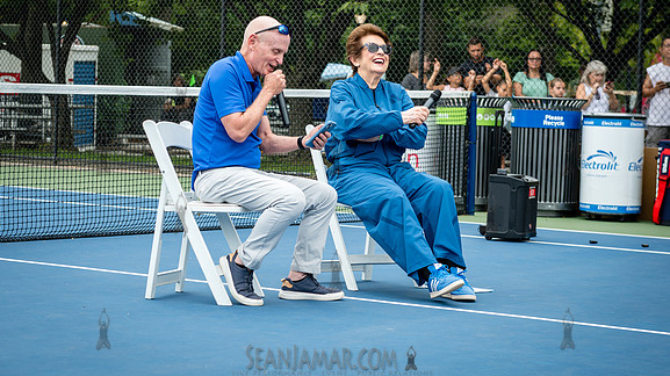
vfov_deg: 12.5
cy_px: 189
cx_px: 279
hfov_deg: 22.0
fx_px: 1723
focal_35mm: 97
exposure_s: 1/125
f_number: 4.5
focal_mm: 70
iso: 200
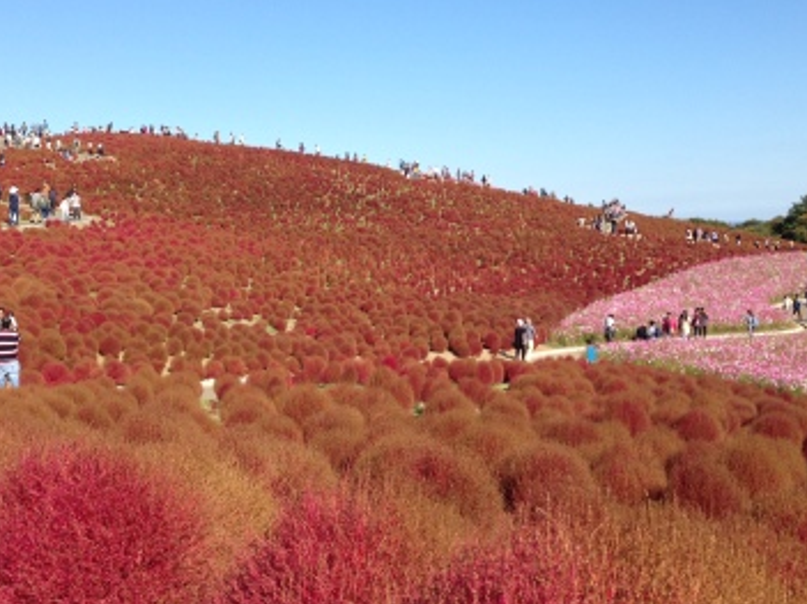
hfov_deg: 40.4
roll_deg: +2.9
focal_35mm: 47
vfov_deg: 30.9
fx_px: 1095
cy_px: 318
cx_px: 395
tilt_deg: -6.5
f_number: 2.4
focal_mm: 4.12
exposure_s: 1/1261
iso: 50
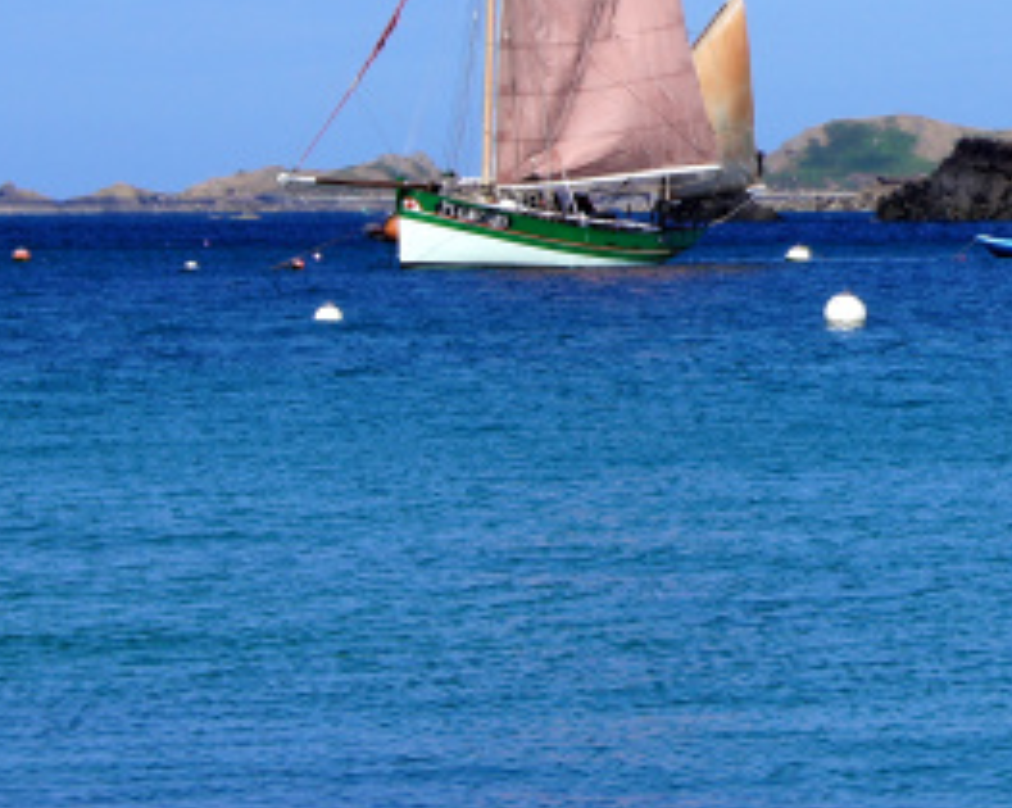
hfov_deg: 9.5
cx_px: 1224
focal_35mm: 200
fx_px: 5992
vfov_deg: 7.7
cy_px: 63
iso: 100
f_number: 13
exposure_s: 1/200
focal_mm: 55
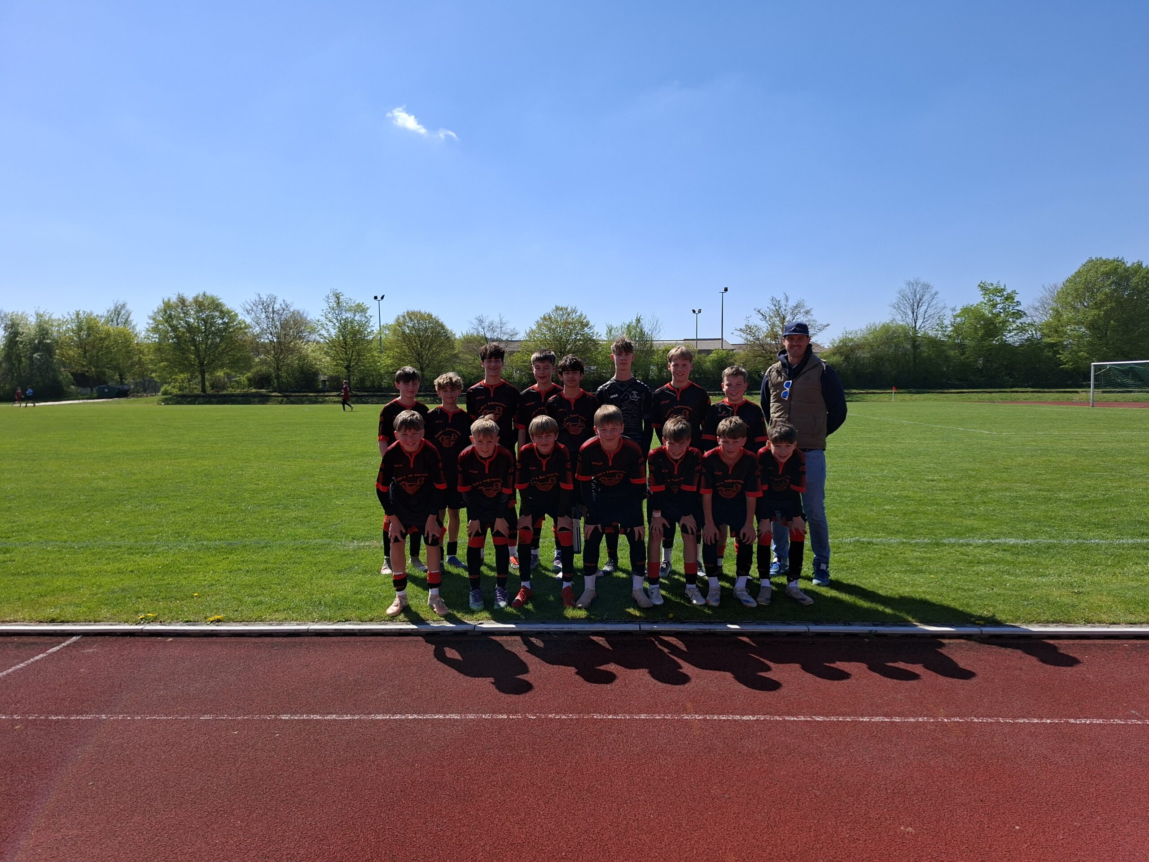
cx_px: 574
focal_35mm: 23
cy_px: 431
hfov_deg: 73.9
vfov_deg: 58.9
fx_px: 763
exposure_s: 1/2519
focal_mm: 5.54
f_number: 1.8
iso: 50
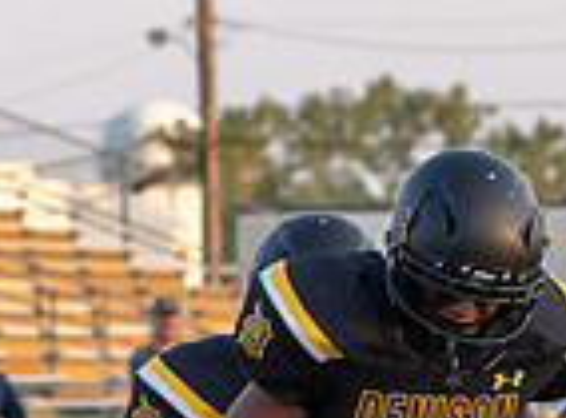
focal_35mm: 540
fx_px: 8785
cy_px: 817
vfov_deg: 2.7
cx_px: -72
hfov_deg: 3.7
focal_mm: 100
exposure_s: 1/1000
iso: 1250
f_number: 5.6
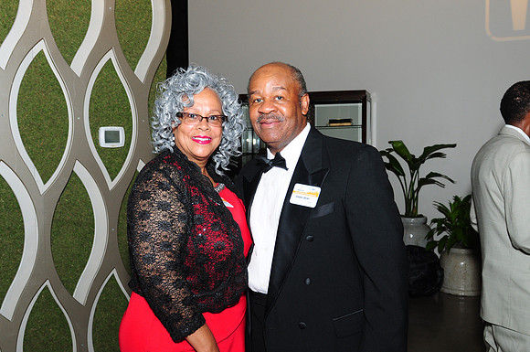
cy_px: 176
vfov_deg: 36.8
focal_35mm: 36
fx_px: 529
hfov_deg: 53.2
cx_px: 265
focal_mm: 24
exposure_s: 1/60
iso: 500
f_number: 5
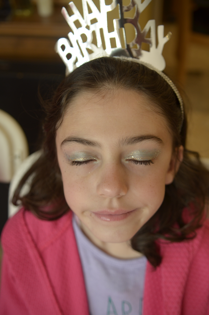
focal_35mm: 39
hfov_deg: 34.1
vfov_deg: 49.6
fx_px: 341
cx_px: 104
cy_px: 158
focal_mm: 26
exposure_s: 1/125
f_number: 2.8
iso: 560
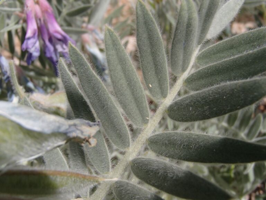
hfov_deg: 50.1
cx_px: 133
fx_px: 284
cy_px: 100
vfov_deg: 38.7
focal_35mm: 37
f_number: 4.7
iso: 100
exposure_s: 1/1250
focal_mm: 6.64
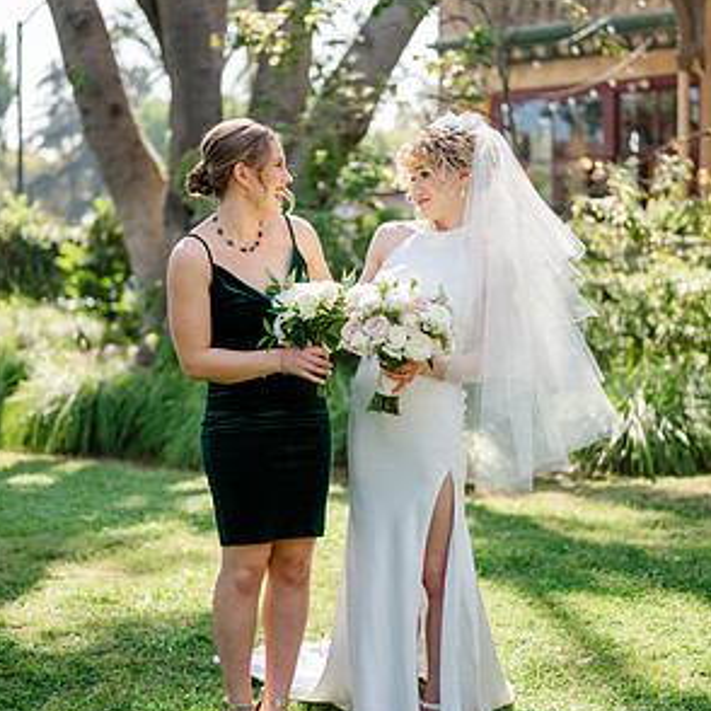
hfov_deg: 26.5
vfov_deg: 26.5
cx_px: 351
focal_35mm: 65
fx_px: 1510
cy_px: 358
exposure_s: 1/800
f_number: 1.8
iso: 64
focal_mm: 50
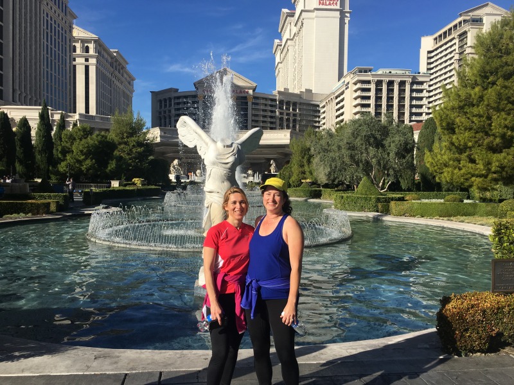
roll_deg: -0.3
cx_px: 257
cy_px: 192
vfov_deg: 48.2
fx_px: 431
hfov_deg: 61.7
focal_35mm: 29
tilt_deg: -0.1
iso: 25
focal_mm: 4.15
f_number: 2.2
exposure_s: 1/1832
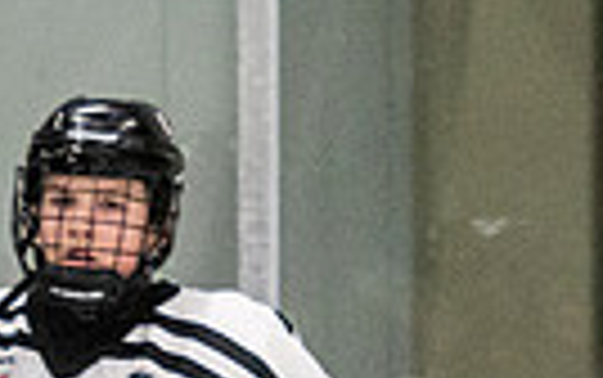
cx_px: 16
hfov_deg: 1.7
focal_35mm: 1223
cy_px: 401
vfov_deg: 1.1
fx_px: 20115
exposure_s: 1/640
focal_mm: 140
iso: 1600
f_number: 2.8
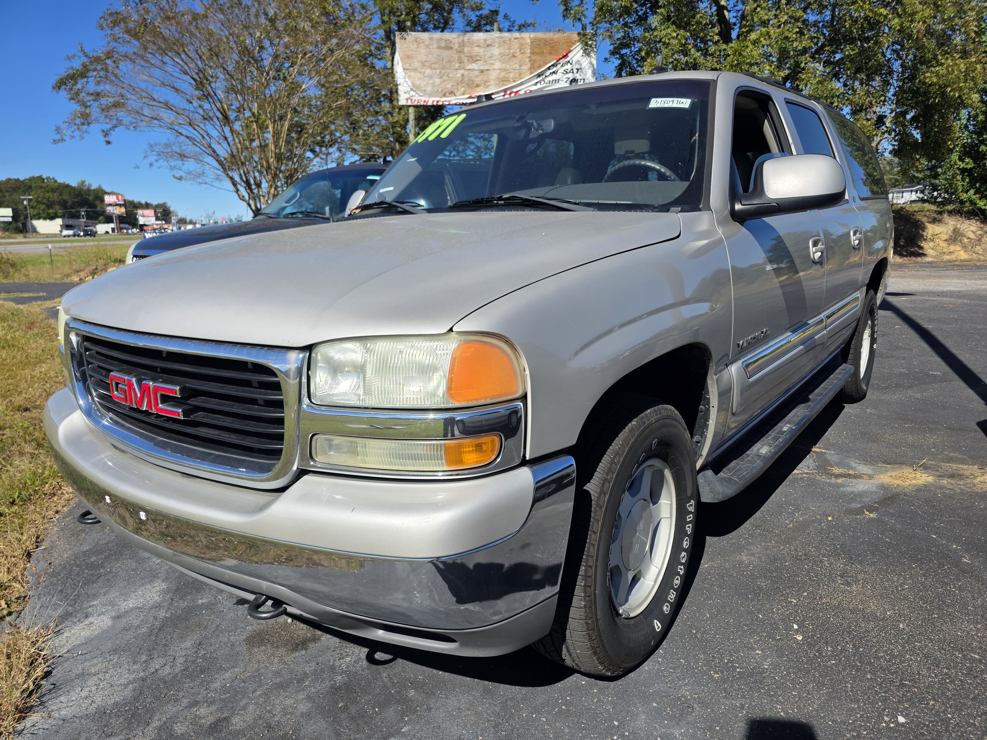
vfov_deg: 58.9
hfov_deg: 73.9
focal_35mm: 23
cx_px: 494
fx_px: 656
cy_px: 370
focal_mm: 6.3
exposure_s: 1/5608
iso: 80
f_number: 1.7
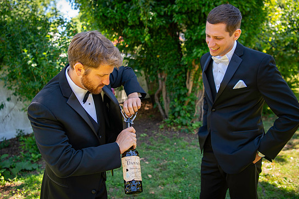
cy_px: 95
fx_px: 249
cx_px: 150
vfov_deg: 43.5
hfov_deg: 62.0
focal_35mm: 30
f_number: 2.8
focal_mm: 28
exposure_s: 1/125
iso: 100
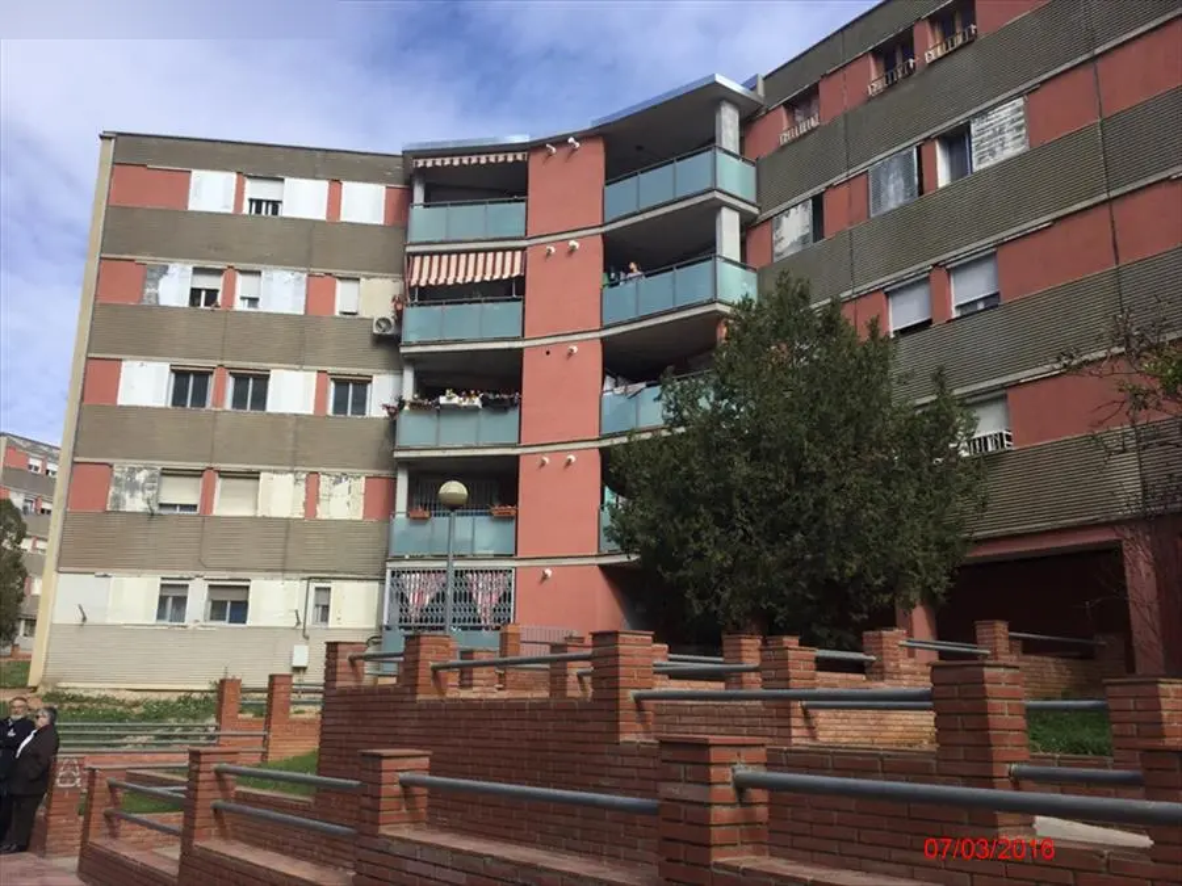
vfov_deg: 45.4
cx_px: 591
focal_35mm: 31
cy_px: 443
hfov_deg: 58.4
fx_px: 1059
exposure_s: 1/994
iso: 25
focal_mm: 3.3
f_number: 2.4
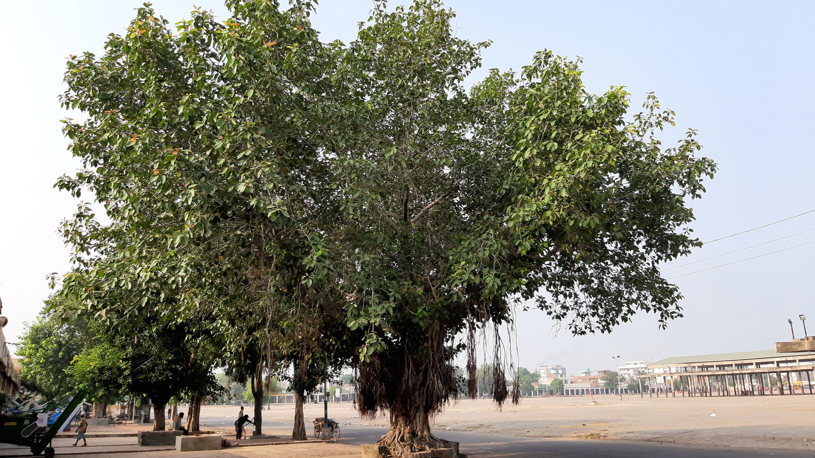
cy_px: 214
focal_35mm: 29
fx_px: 627
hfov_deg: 66.1
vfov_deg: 40.2
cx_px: 405
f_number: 1.7
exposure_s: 1/562
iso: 40
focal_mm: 3.93
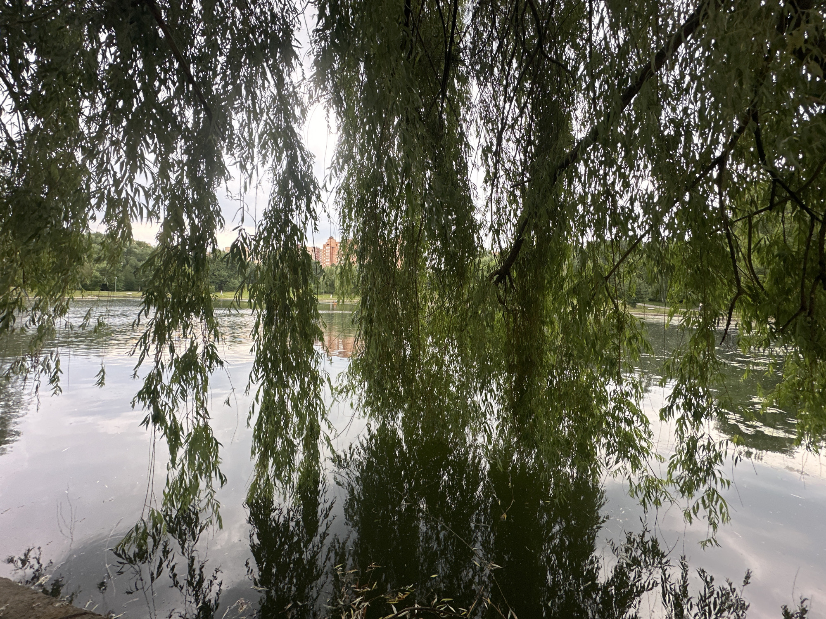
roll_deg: -2.2
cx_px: 413
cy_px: 310
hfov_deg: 102.1
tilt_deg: -0.9
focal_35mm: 14
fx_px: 334
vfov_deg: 85.7
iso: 160
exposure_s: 1/99
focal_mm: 2.22
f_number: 2.2
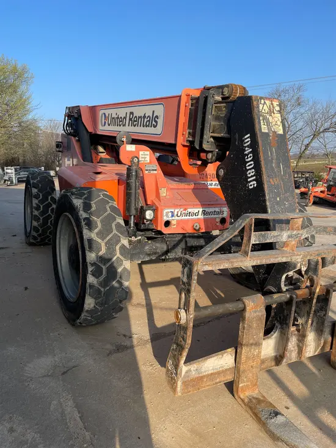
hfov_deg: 53.1
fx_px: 336
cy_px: 224
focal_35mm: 26
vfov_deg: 67.3
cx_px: 168
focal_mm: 4.2
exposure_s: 1/1770
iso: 32
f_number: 1.6
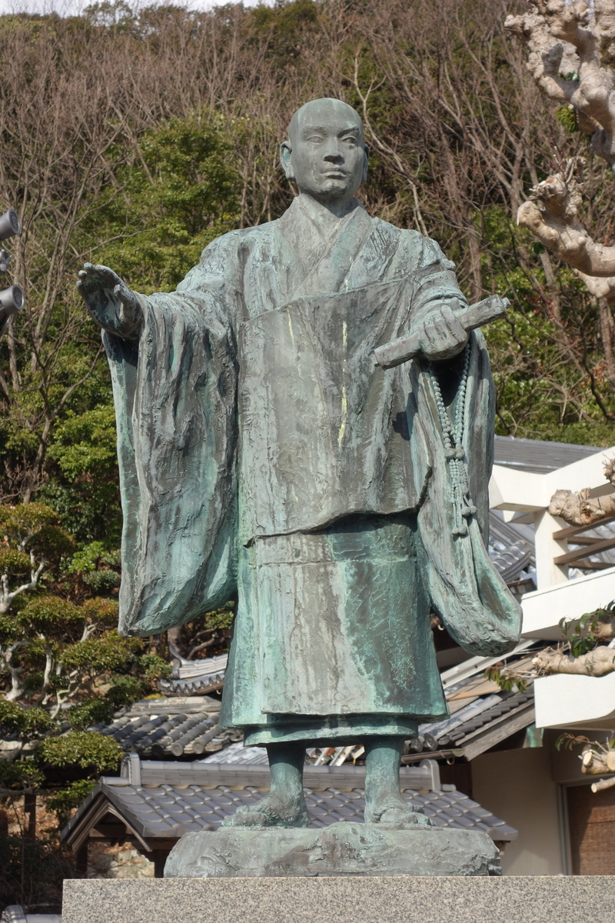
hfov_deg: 20.0
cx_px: 308
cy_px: 462
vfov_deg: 29.7
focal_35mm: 68
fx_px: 1742
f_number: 4.5
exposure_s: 1/800
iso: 125
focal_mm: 25.32
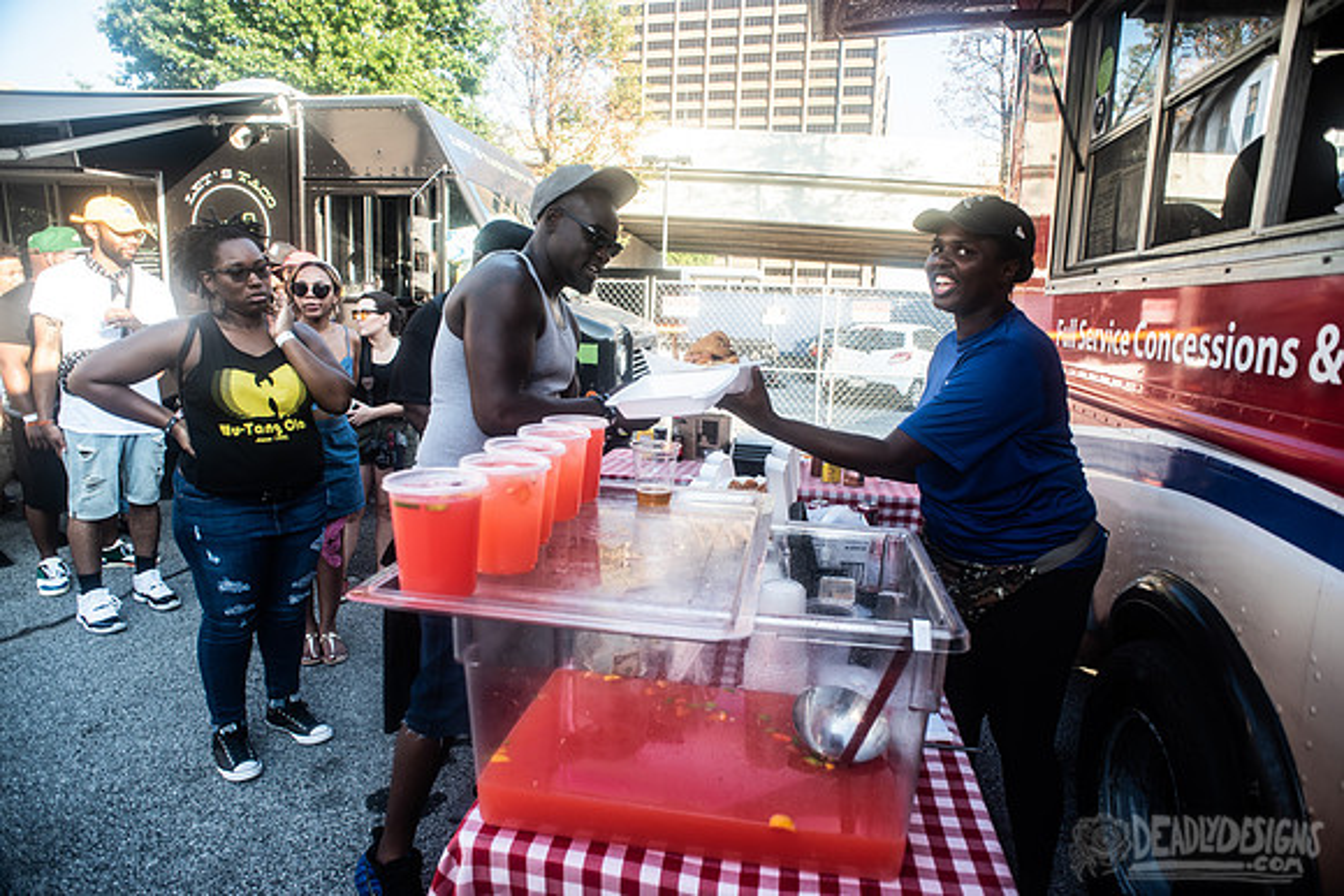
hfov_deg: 84.0
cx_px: 672
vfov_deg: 62.0
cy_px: 448
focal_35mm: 20
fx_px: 747
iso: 200
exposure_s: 1/200
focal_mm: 20
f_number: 4.5
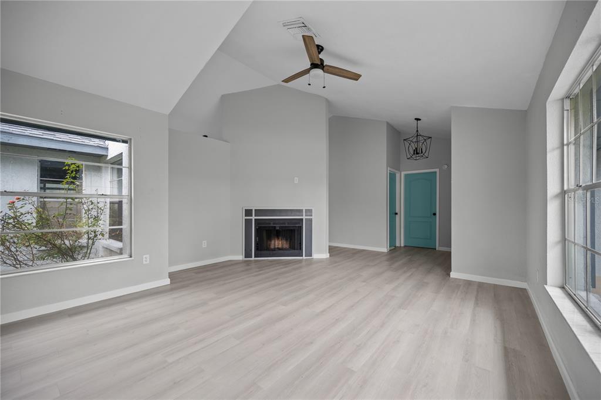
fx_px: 234
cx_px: 300
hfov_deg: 104.3
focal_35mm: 14
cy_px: 200
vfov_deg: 81.2
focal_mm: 14
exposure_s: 1/6
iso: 100
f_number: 4
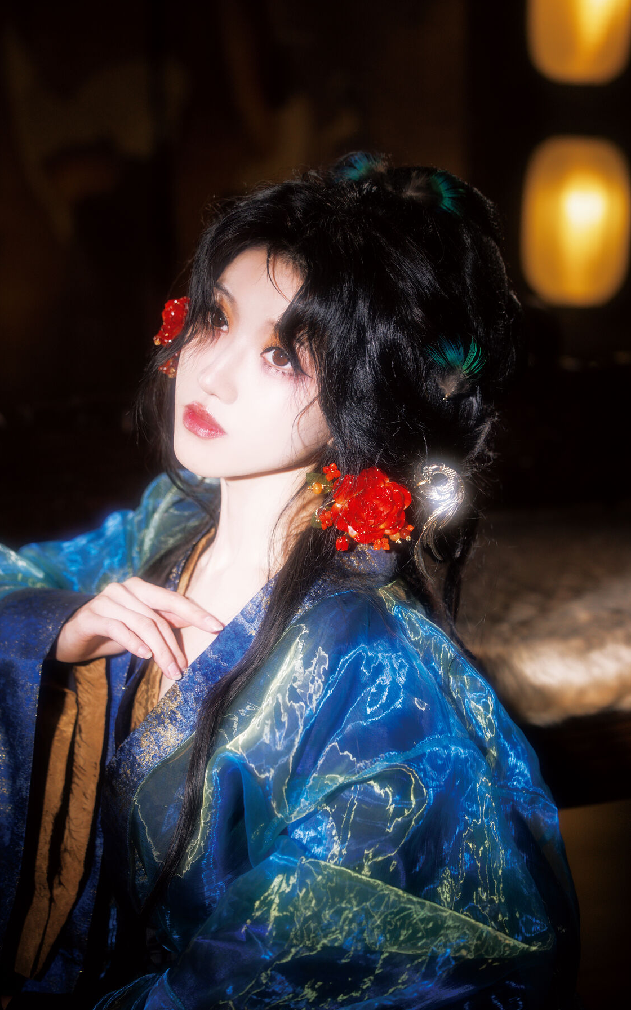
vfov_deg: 23.8
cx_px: 296
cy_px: 505
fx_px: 2394
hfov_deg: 15.0
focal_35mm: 87
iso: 250
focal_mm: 86
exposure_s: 1/125
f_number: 3.2
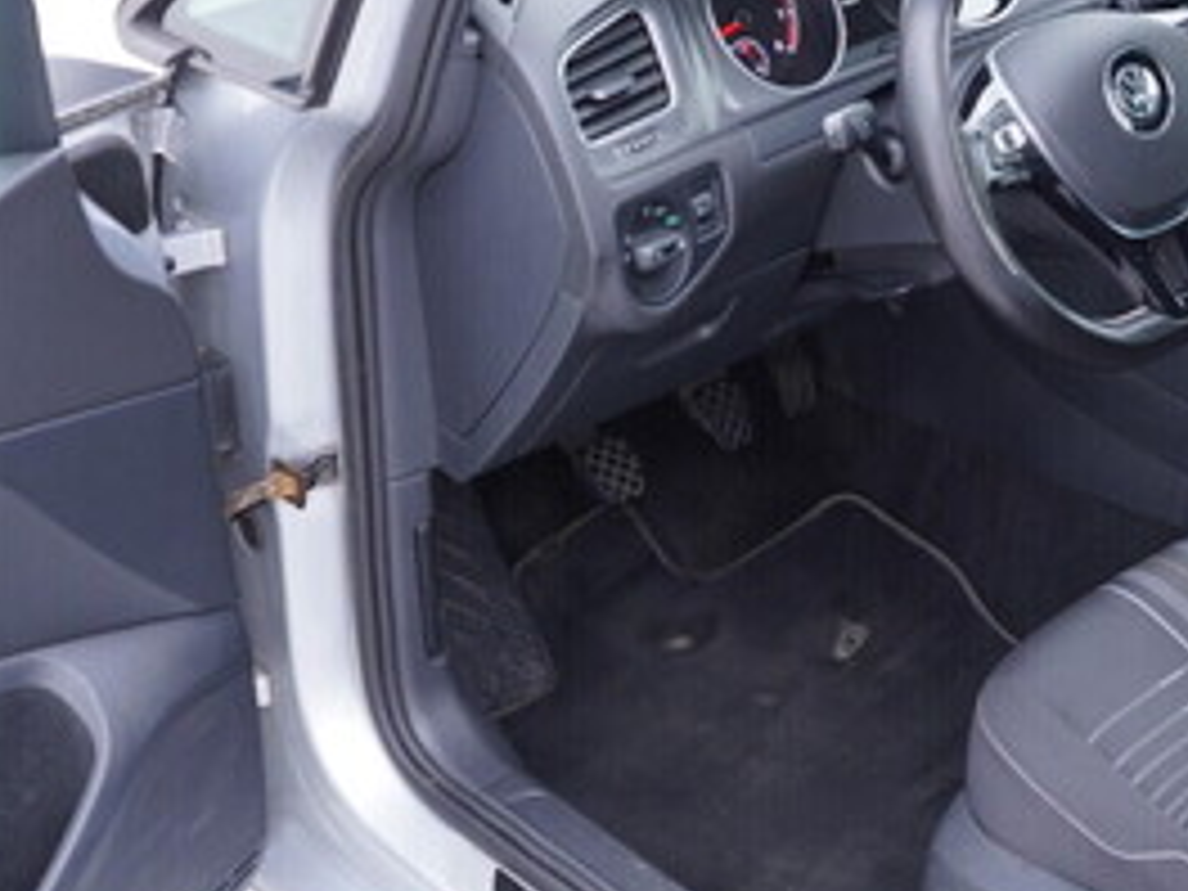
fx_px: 2471
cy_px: 488
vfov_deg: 20.4
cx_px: 855
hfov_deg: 26.8
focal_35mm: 72
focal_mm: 24
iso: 250
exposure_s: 1/40
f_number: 2.8
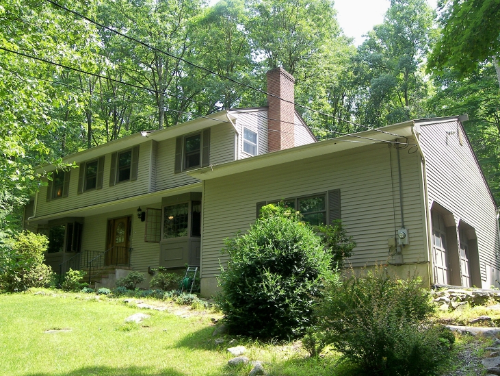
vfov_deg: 40.7
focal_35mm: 35
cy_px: 200
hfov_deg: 52.6
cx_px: 254
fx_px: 506
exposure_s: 1/125
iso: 50
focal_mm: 6.7
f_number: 3.2
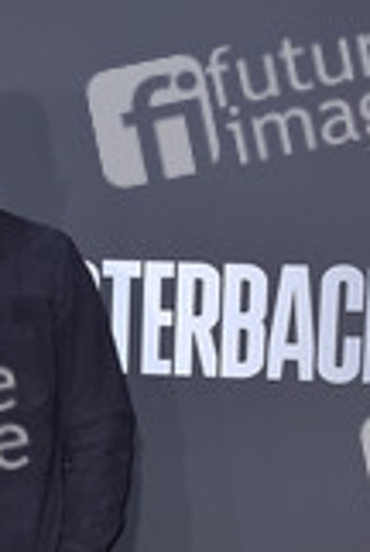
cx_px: -46
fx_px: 1673
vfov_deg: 18.0
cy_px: 621
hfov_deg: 12.4
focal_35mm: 109
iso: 320
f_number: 6.3
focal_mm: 44
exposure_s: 1/250
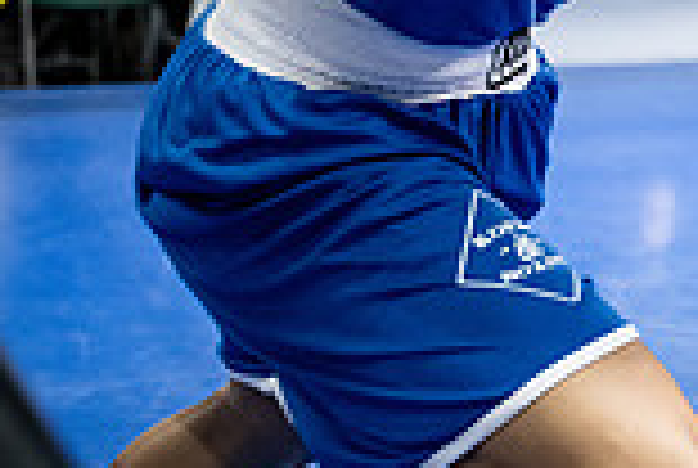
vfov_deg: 10.3
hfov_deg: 15.0
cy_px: -331
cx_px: 1045
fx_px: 2467
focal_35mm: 127
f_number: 2.8
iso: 8000
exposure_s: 1/1000
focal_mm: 34
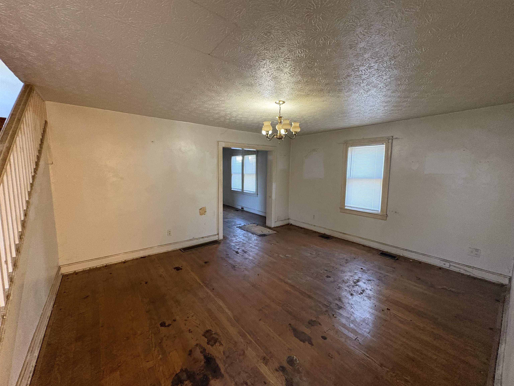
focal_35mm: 14
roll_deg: -0.6
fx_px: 208
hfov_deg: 102.1
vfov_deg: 85.7
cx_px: 257
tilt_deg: -7.8
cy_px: 193
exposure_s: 1/60
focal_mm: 2.22
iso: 640
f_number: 2.2
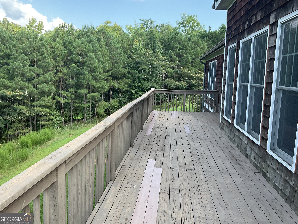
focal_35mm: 29
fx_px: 250
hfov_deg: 61.7
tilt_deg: -7.8
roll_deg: +0.4
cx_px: 149
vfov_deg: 48.2
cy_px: 112
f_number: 1.8
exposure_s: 1/195
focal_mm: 3
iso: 16
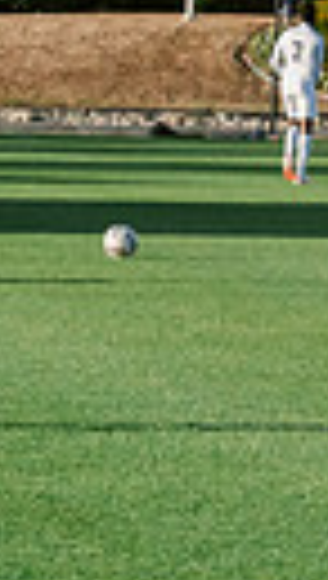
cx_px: 1263
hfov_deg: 2.4
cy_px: 106
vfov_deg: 4.4
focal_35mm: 494
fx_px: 7603
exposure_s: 1/2000
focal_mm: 105
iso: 1250
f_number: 9
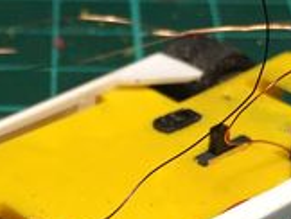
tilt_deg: -36.5
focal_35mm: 143
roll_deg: +0.4
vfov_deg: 10.2
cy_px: 266
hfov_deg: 13.6
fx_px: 1204
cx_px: -5
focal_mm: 4.15
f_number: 2.2
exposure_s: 1/33
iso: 64
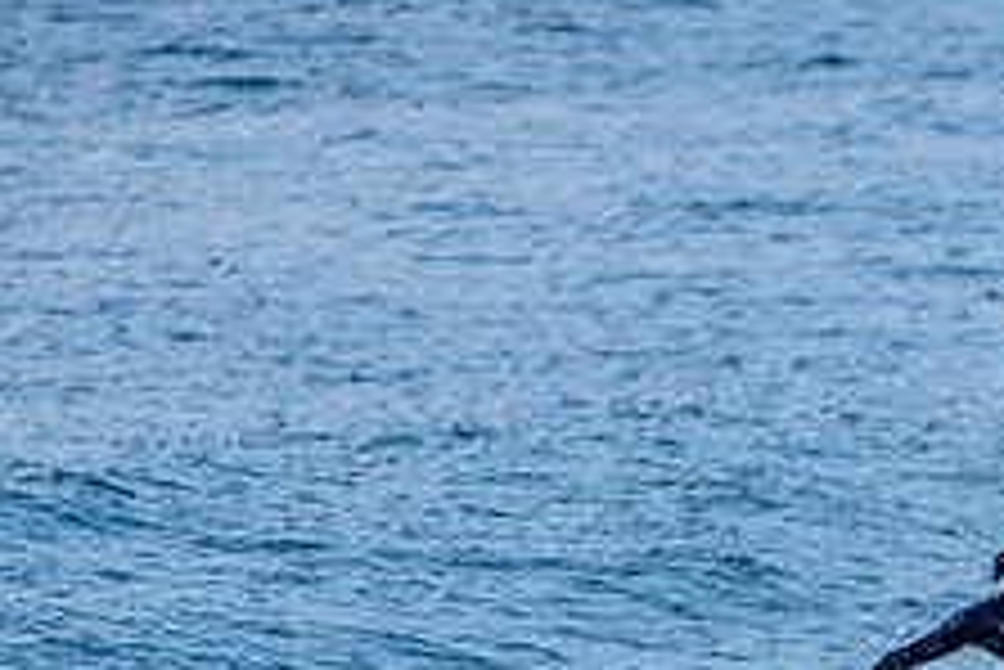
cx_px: 1009
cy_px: 789
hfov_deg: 1.3
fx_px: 44454
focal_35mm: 1593
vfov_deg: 0.9
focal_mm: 500
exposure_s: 1/1250
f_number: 5.6
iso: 280
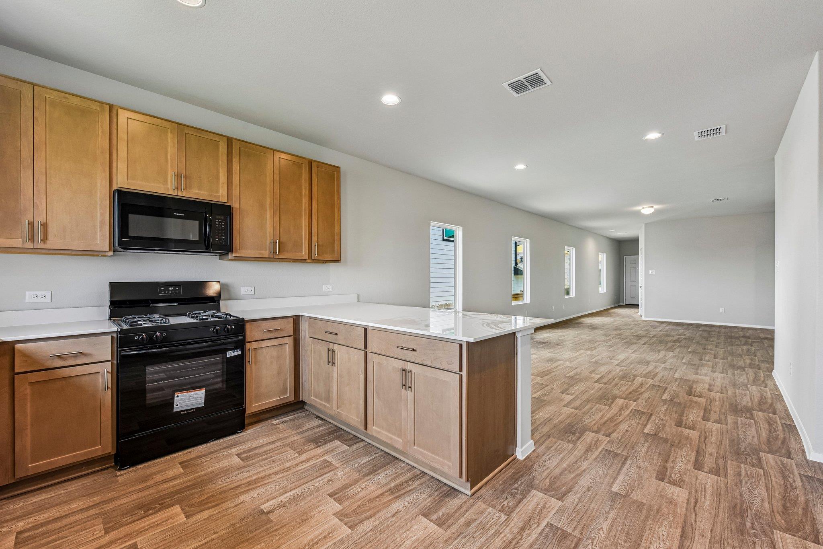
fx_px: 320
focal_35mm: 14
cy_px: 274
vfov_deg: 81.2
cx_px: 412
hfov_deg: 104.3
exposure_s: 1/15
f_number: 8
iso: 280
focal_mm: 14
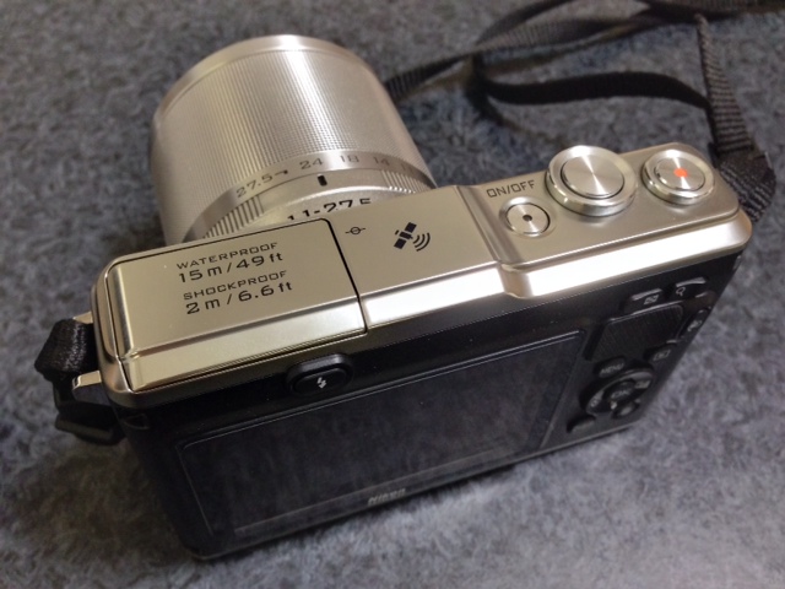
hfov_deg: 55.4
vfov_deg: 42.9
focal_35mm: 33
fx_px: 748
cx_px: 392
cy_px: 294
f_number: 2.4
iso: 400
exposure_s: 1/20
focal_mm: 4.12
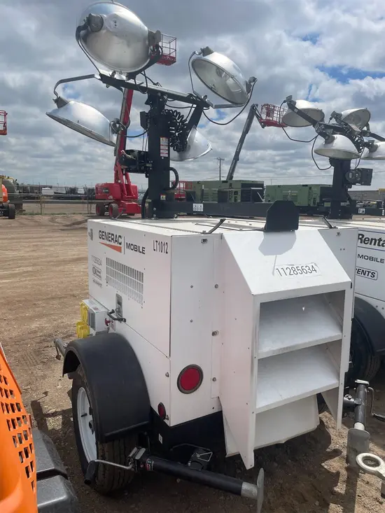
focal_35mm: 26
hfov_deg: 53.1
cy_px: 256
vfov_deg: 67.3
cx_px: 192
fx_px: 385
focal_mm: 4.2
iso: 32
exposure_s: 1/8403
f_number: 1.6
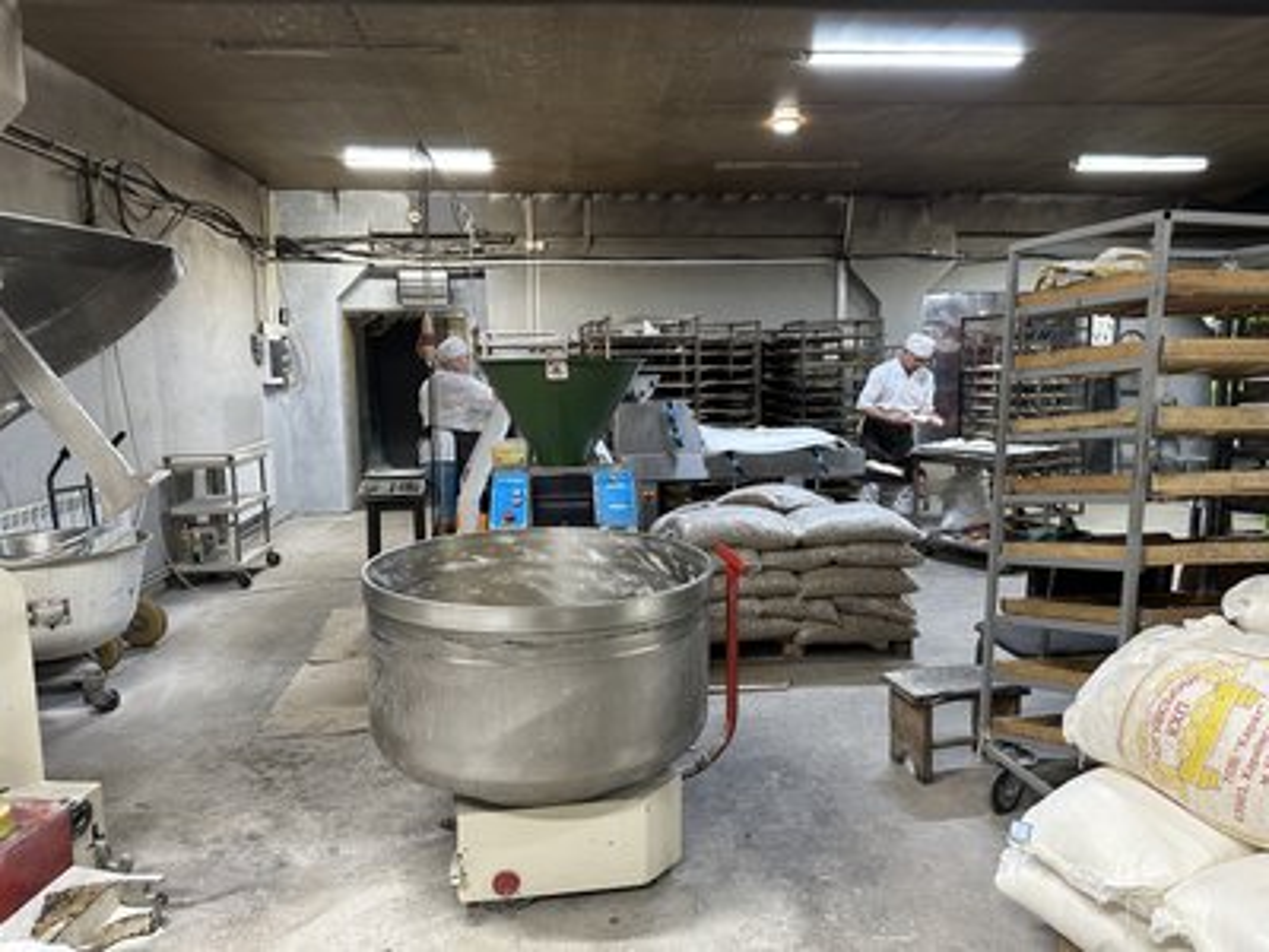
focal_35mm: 24
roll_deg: +0.9
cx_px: 634
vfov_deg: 56.8
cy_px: 476
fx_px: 880
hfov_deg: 71.6
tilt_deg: -6.8
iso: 200
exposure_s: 1/50
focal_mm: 6.86
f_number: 1.78
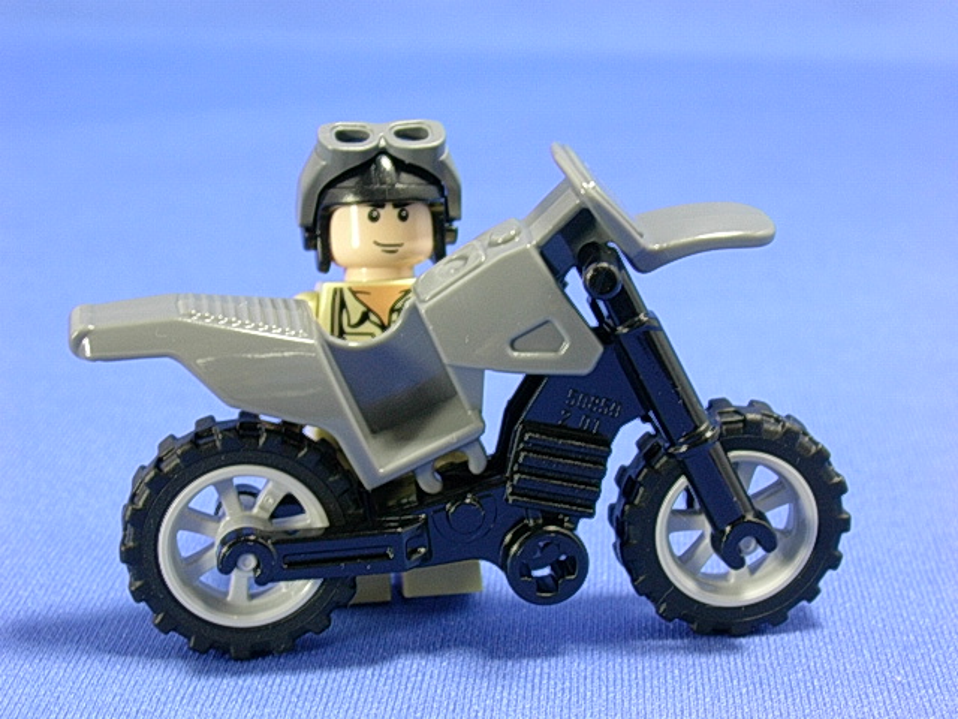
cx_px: 479
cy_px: 360
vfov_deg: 19.6
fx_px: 2076
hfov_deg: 26.0
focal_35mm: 75
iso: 70
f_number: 3.8
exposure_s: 1/6.3
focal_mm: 11.3
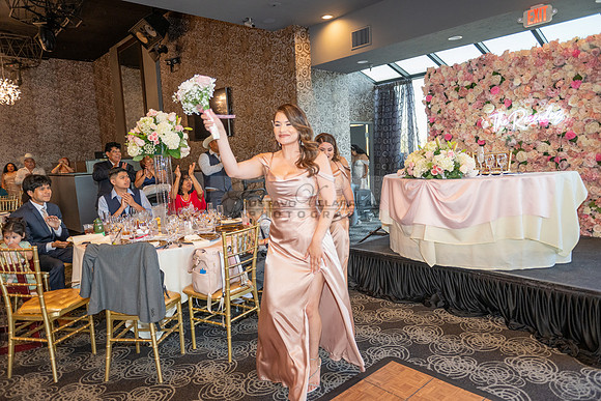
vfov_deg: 53.2
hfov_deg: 73.7
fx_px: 401
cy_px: 200
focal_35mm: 24
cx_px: 300
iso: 1000
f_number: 2.8
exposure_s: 1/200
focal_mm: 24
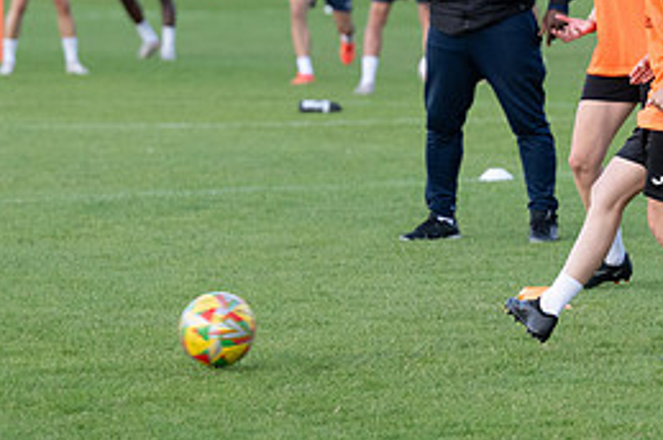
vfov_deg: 3.4
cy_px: 54
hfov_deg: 5.1
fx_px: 7413
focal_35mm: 403
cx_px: 515
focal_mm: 120
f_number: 3.2
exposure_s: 1/800
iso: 1000
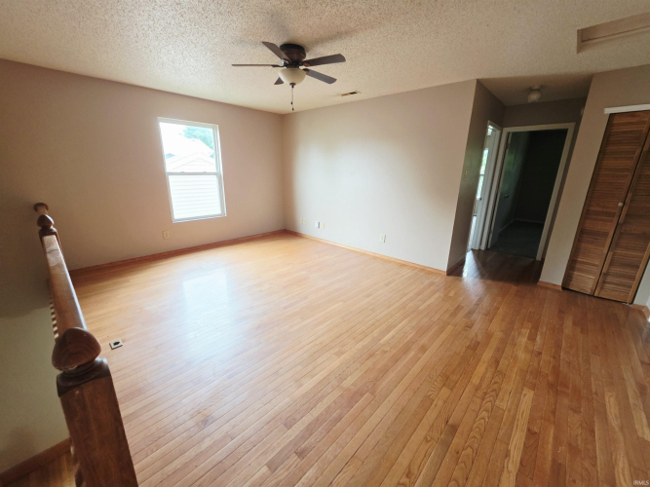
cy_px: 244
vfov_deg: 89.9
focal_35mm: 13
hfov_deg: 106.2
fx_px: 244
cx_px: 325
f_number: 1.9
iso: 250
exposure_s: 1/100
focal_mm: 2.2
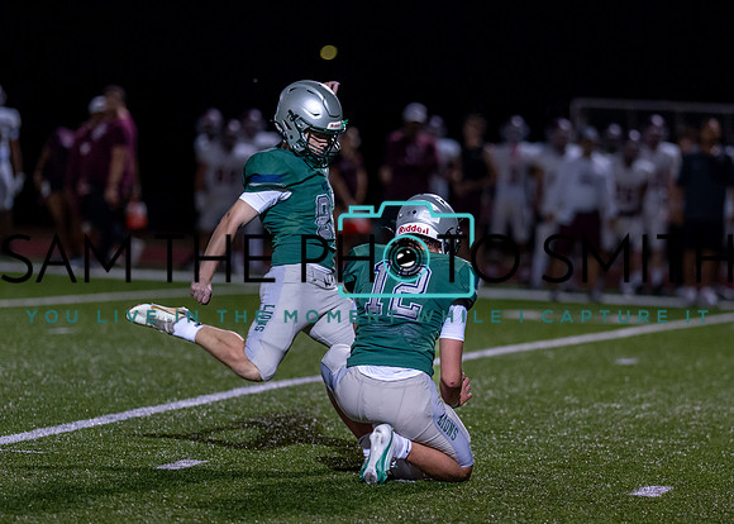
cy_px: 284
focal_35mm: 259
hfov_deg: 7.8
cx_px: 430
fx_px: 5399
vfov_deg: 5.6
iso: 1000
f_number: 1.8
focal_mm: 135
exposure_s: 1/1250
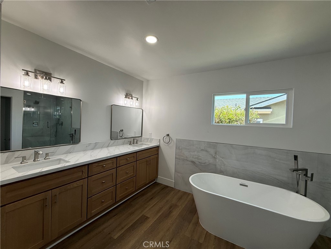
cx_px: 166
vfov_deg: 85.7
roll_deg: -2.1
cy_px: 124
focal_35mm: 14
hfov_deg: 102.1
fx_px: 134
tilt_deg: -0.4
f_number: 2.2
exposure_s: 1/139
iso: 64
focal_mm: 2.22
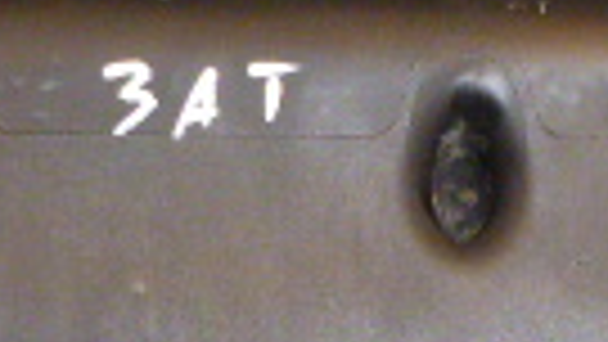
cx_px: 387
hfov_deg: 16.6
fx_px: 2080
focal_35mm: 129
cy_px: -45
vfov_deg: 9.3
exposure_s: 1/60
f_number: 3.9
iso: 400
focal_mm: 4.5
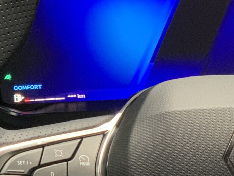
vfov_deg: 7.7
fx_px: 1298
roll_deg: -0.7
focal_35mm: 192
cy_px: 132
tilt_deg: -12.5
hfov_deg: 10.2
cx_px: 216
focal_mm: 6
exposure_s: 1/33
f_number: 2.4
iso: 400
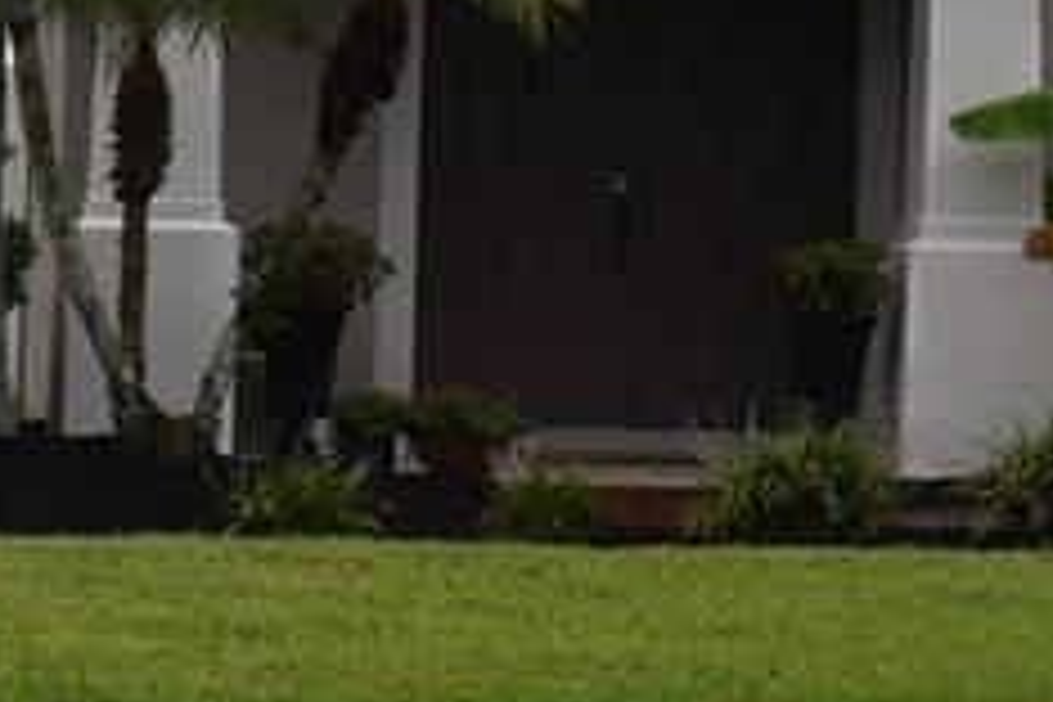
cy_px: -99
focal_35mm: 177
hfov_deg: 11.4
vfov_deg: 7.7
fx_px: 5182
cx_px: 1238
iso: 200
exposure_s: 1/250
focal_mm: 27
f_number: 8
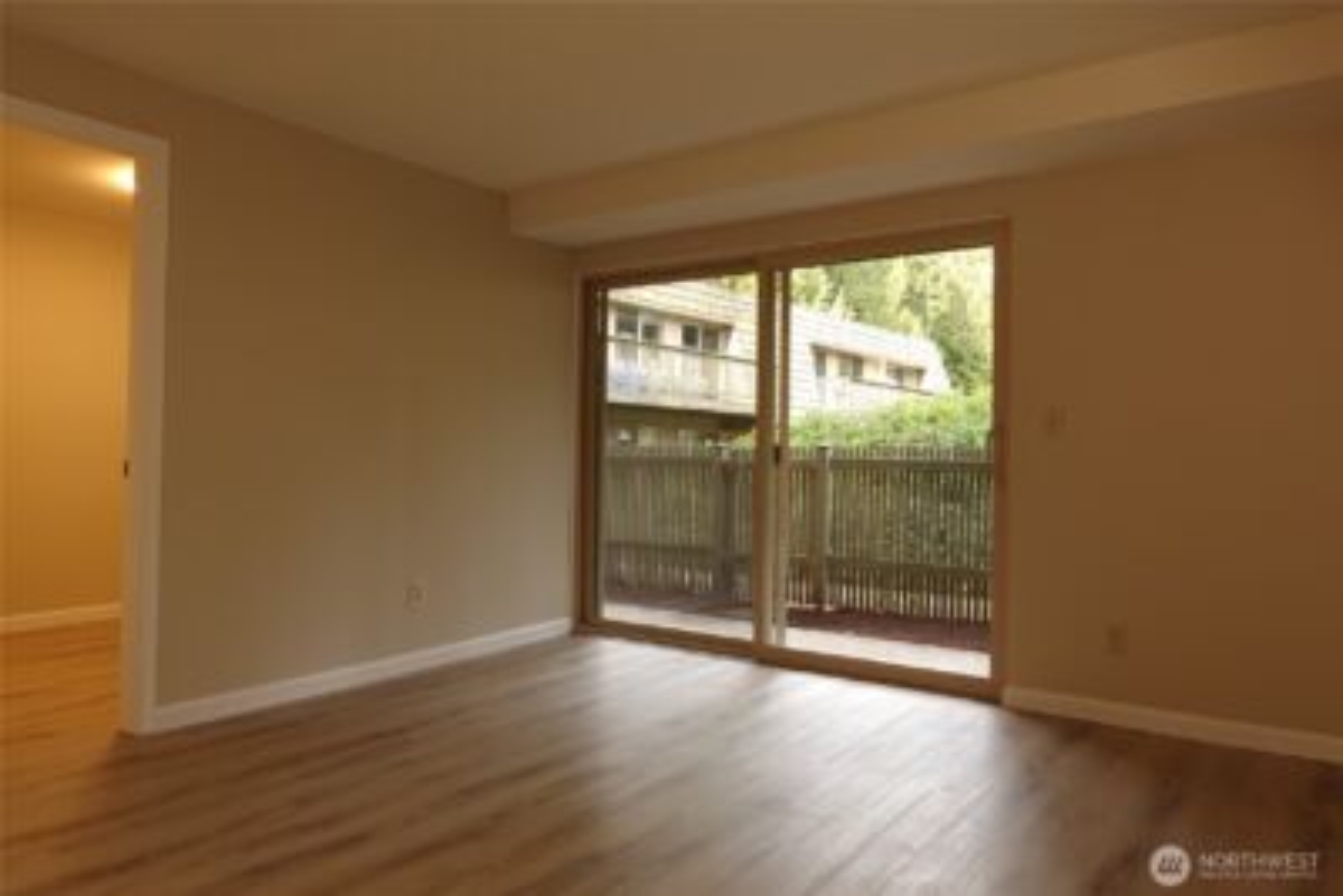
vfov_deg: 53.2
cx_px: 672
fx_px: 896
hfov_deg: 73.7
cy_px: 448
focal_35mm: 24
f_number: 8
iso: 100
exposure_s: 1/3
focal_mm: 9.4
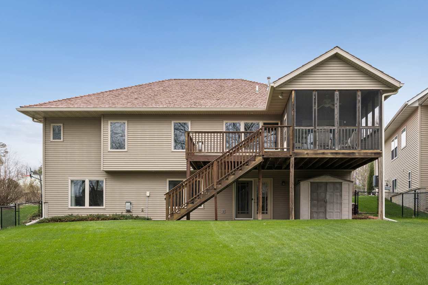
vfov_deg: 38.9
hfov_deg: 55.8
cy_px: 140
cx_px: 214
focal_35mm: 34
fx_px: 404
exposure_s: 1/400
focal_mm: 33
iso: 400
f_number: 9
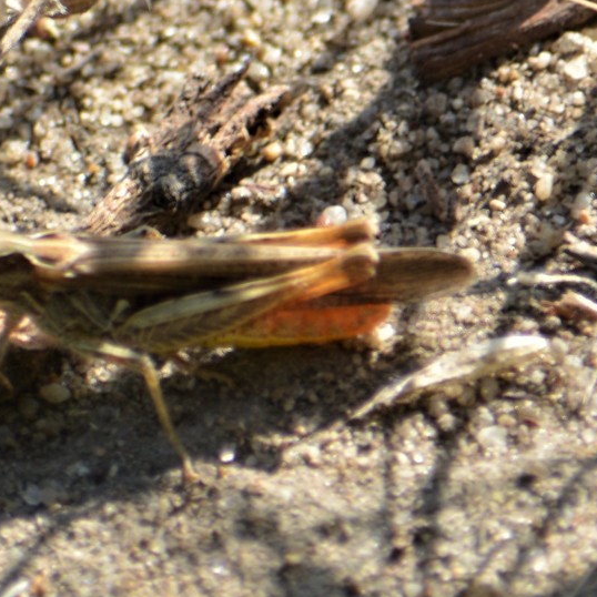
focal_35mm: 683
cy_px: 246
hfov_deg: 2.6
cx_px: 152
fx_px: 13327
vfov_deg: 2.6
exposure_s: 1/125
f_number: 8
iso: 125
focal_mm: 300
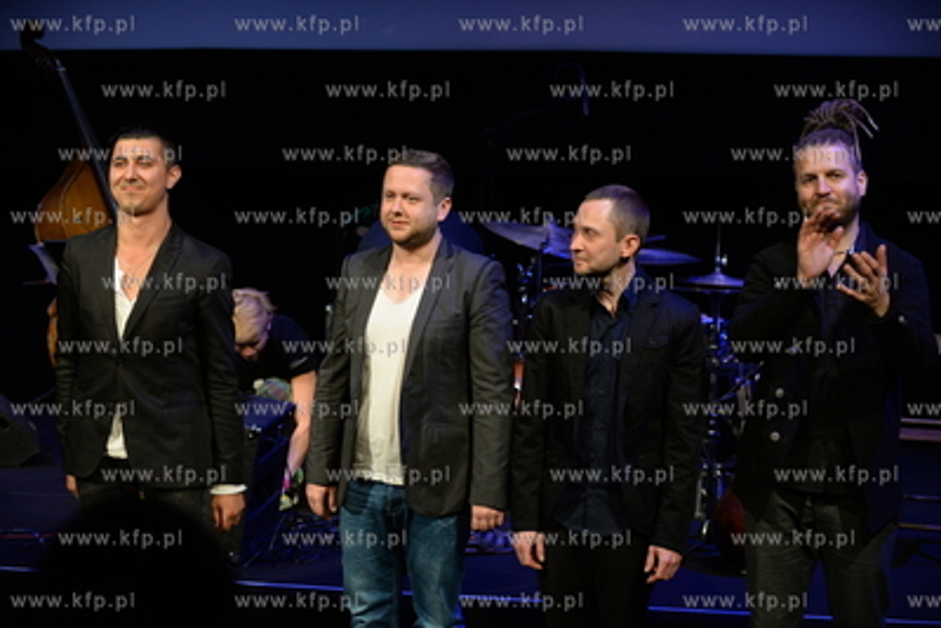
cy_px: 314
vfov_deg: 19.5
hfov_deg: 28.8
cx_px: 470
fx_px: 1830
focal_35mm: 70
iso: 800
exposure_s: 1/200
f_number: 2.8
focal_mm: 70
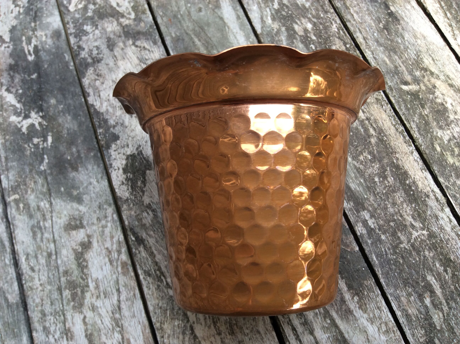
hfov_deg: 56.9
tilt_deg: -69.4
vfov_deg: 44.1
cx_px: 230
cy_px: 172
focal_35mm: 32
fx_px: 425
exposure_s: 1/125
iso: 32
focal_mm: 3.3
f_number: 2.4
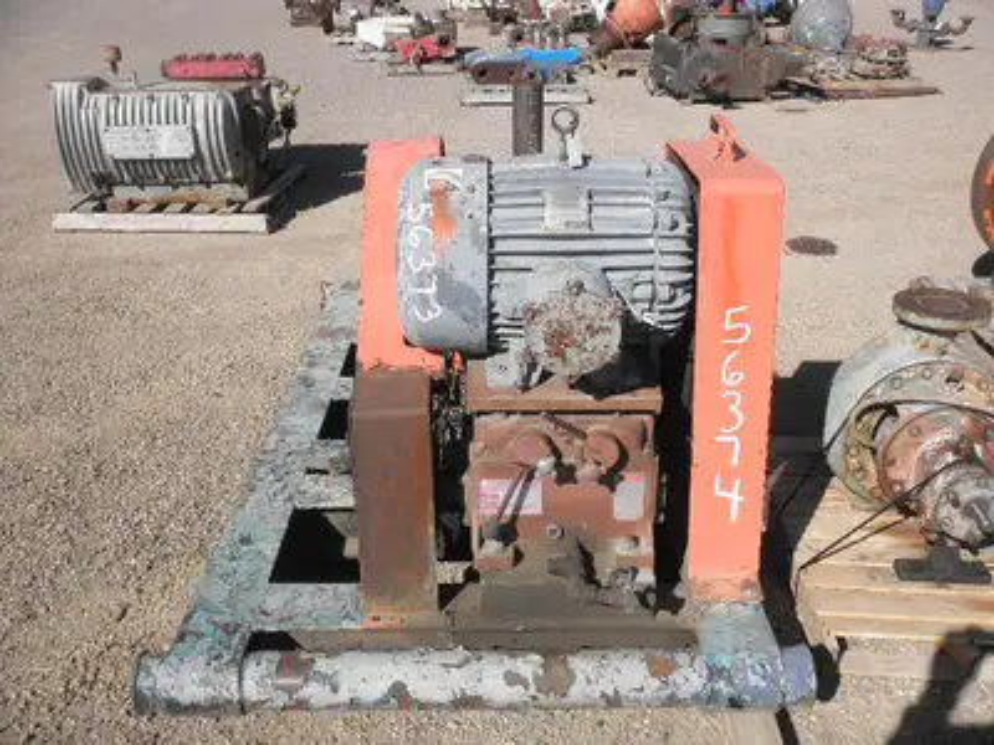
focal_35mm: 35
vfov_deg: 40.7
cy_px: 372
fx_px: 1005
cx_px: 497
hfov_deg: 52.6
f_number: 9.1
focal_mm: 6.1
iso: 64
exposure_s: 1/125
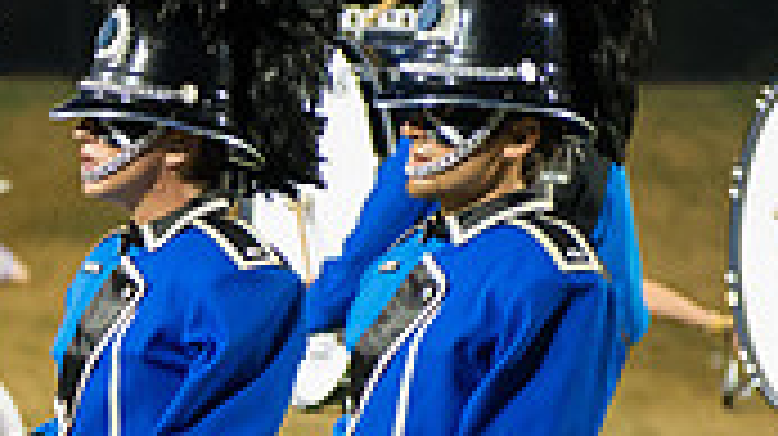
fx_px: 12451
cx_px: -280
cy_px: 562
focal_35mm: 604
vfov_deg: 2.0
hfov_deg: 3.6
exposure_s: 1/200
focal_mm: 140
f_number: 4.8
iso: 6400
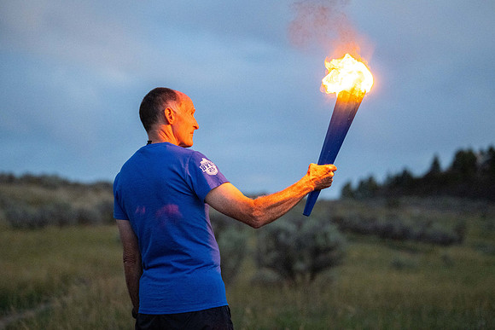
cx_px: 250
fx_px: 1241
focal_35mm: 90
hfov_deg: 22.6
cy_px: 149
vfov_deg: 15.2
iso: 8000
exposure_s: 1/250
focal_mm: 82
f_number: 2.8
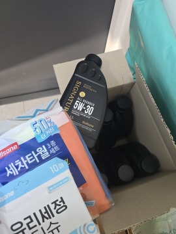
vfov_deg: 73.9
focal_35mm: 23
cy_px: 117
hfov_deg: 58.9
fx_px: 156
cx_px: 88
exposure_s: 1/60
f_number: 1.7
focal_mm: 6.3
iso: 800
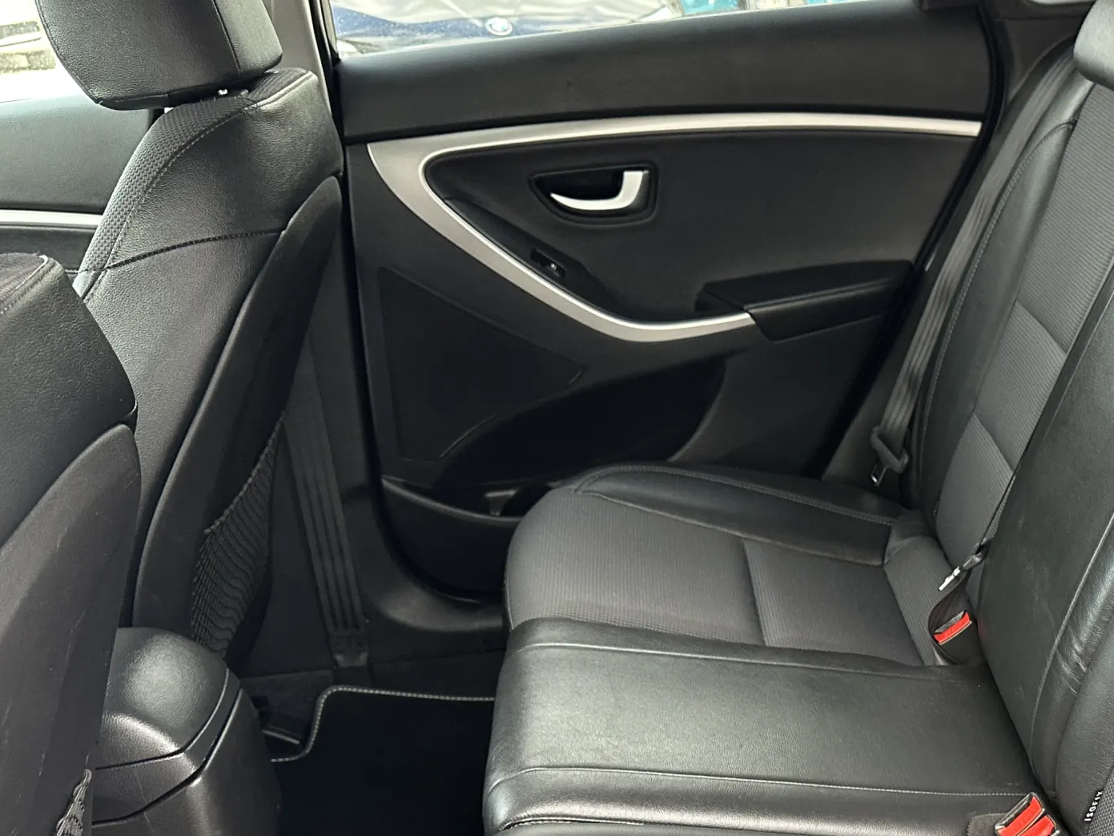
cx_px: 939
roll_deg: -0.2
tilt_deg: -26.2
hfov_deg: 40.6
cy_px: 643
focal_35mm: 44
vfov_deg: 32.2
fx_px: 1416
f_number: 1.78
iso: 250
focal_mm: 6.86
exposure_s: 1/71
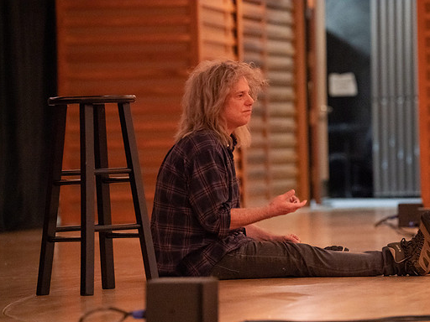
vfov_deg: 6.8
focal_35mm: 218
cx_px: 242
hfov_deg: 9.1
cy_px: 161
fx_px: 2708
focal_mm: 200
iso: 20000
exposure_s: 1/160
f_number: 4.5
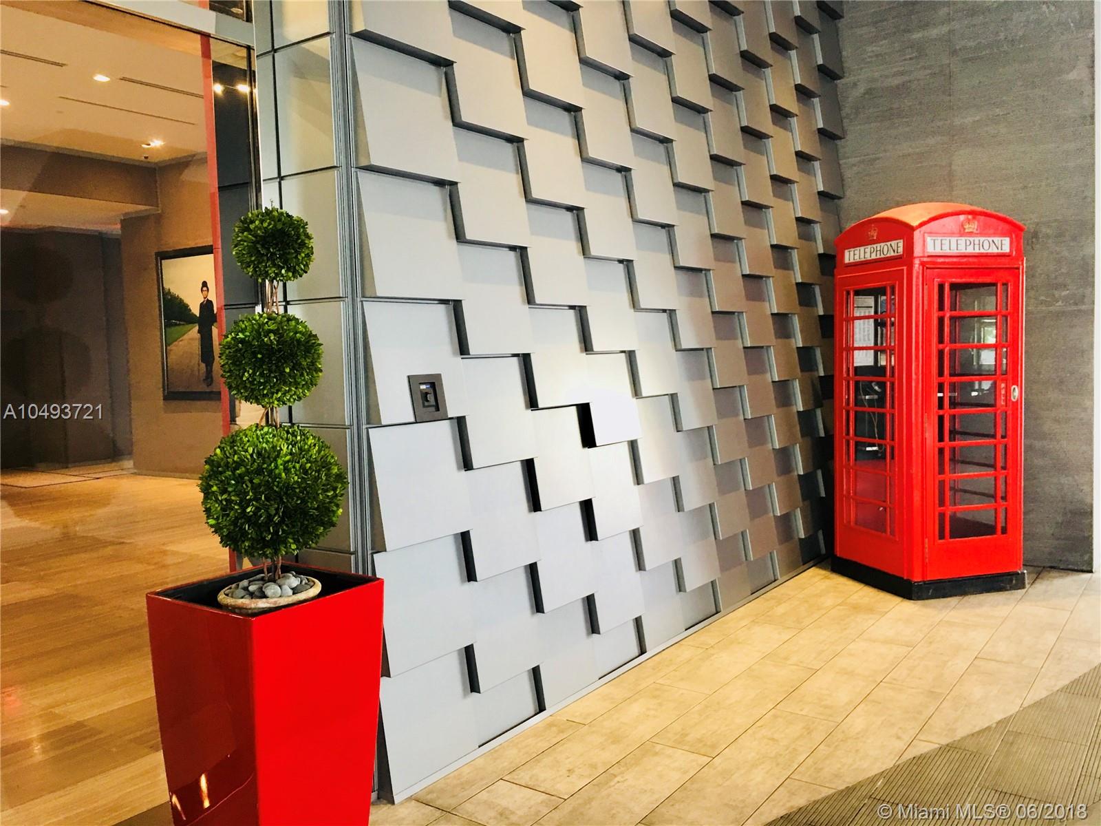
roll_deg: +2.5
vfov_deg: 48.2
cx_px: 550
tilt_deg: -2.5
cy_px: 413
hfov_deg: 61.7
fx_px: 922
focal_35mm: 29
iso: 40
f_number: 2.2
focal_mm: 4.15
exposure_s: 1/15
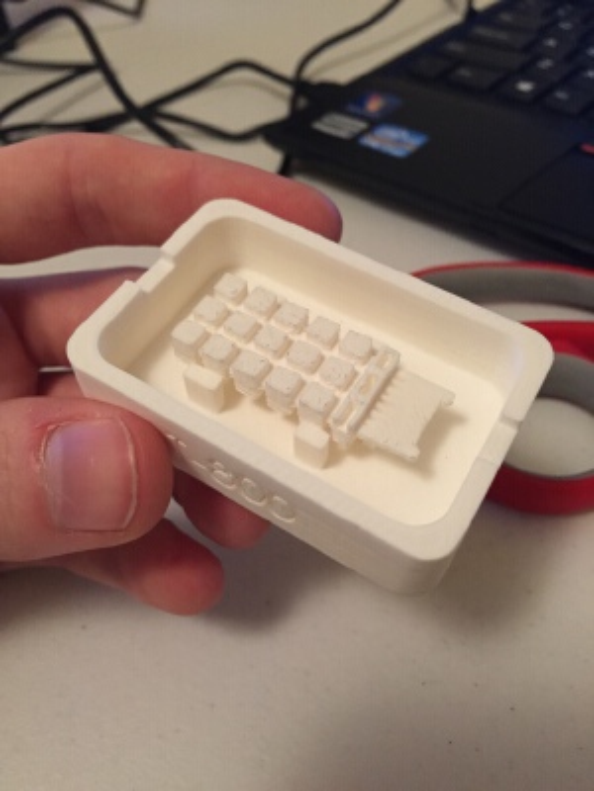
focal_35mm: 29
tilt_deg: -42.0
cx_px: 297
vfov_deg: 61.7
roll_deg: +4.9
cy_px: 396
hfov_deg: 48.2
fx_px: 664
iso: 200
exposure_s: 1/30
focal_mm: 4.15
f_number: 2.2
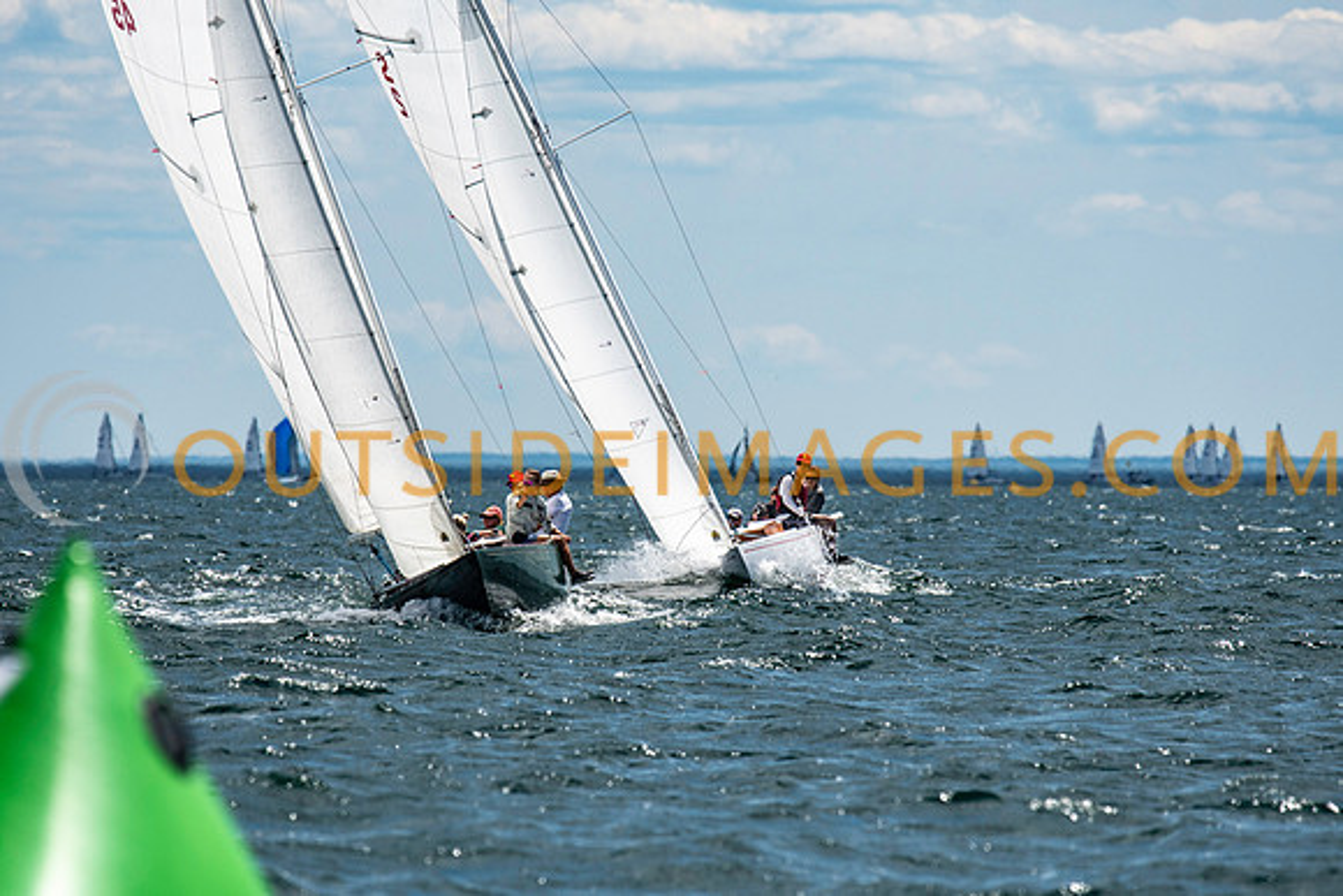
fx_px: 17468
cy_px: 448
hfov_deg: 4.4
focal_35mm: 468
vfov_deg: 2.9
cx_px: 672
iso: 320
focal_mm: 300
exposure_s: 1/3200
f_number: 5.6
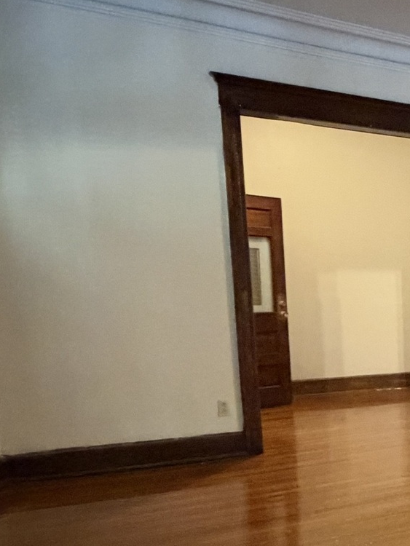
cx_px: 511
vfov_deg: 42.7
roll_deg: +0.4
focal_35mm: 43
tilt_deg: -8.5
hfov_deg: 28.5
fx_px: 679
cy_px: 400
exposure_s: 1/40
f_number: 2.2
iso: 1250
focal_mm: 2.22
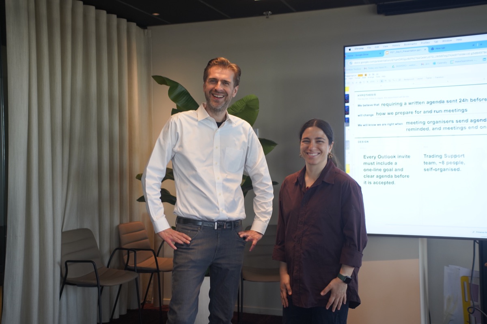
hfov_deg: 43.6
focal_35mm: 45
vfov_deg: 29.9
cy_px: 162
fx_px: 609
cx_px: 244
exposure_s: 1/160
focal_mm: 45
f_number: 4
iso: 640
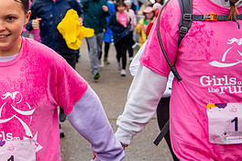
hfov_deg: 22.2
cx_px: -7
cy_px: 17
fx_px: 590
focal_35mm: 88
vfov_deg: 15.3
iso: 1600
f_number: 4
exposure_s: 1/1600
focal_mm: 40
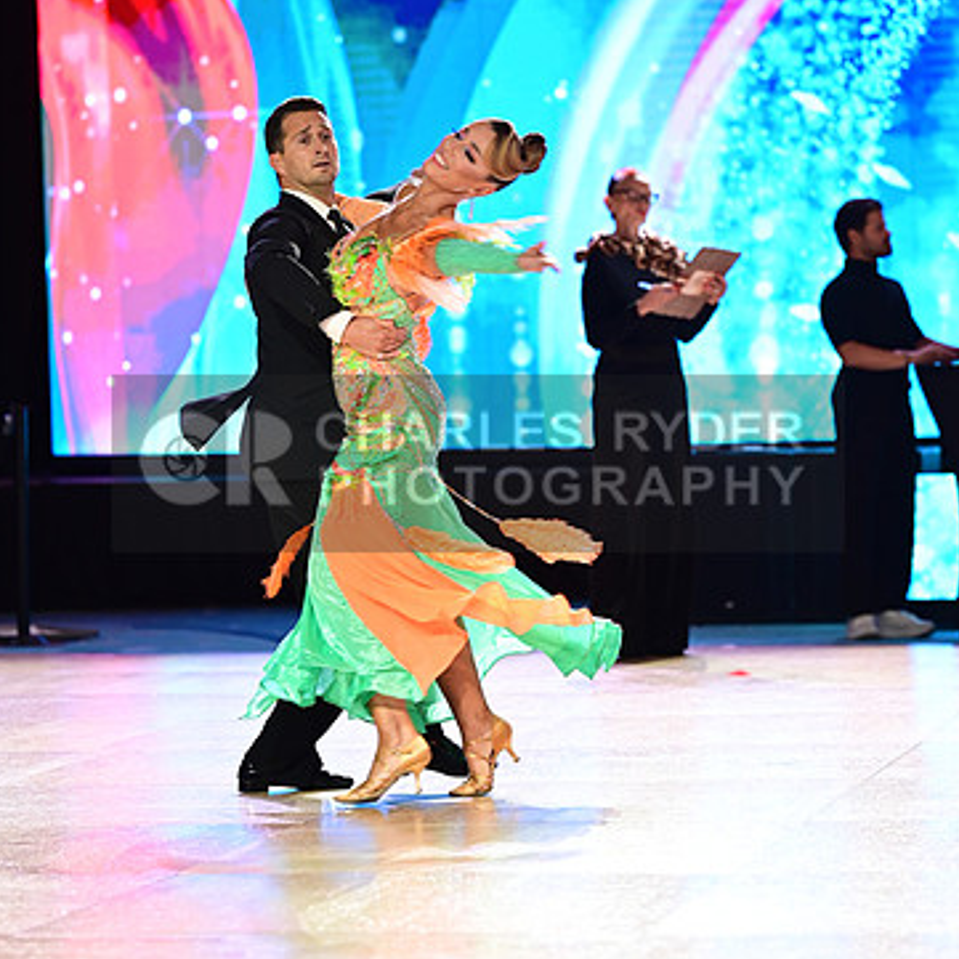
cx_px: 478
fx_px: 4921
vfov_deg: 11.1
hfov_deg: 11.1
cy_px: 465
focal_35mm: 157
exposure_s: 1/320
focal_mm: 115
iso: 1600
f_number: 2.8
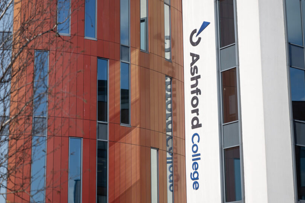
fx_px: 745
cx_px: 157
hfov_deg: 23.1
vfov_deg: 15.5
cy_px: 80
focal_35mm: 88
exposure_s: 1/2000
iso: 80
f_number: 3.2
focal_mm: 70
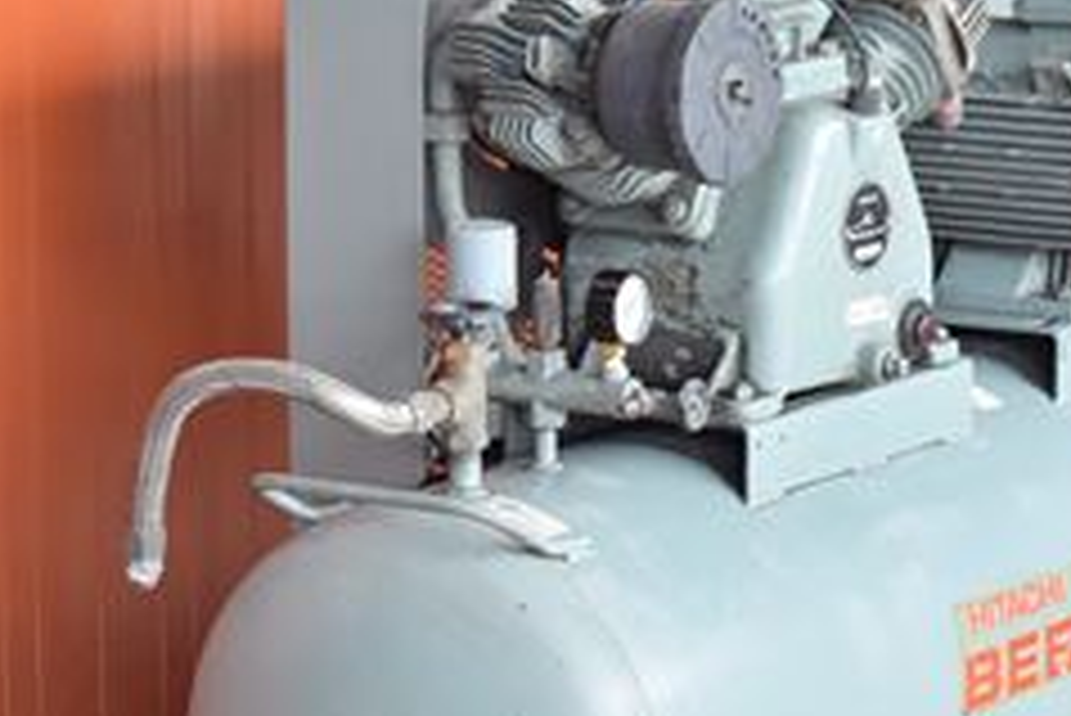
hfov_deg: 11.2
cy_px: 491
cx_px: 752
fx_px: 5447
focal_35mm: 183
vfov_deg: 7.5
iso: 1250
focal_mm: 58
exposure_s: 1/400
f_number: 6.3
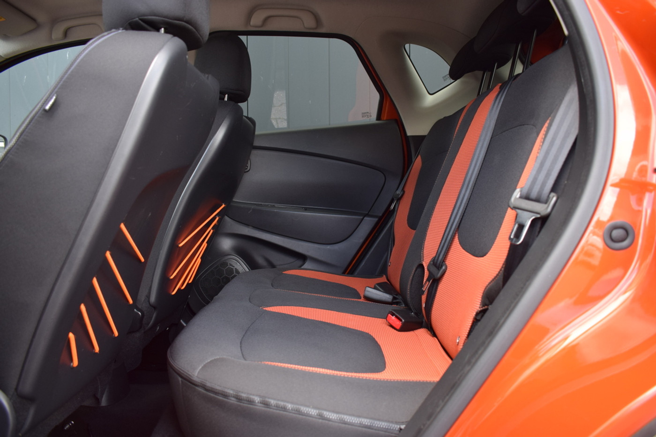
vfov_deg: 43.6
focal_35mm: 30
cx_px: 328
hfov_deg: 61.9
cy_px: 218
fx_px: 547
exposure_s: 1/80
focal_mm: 20
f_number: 4.5
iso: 400
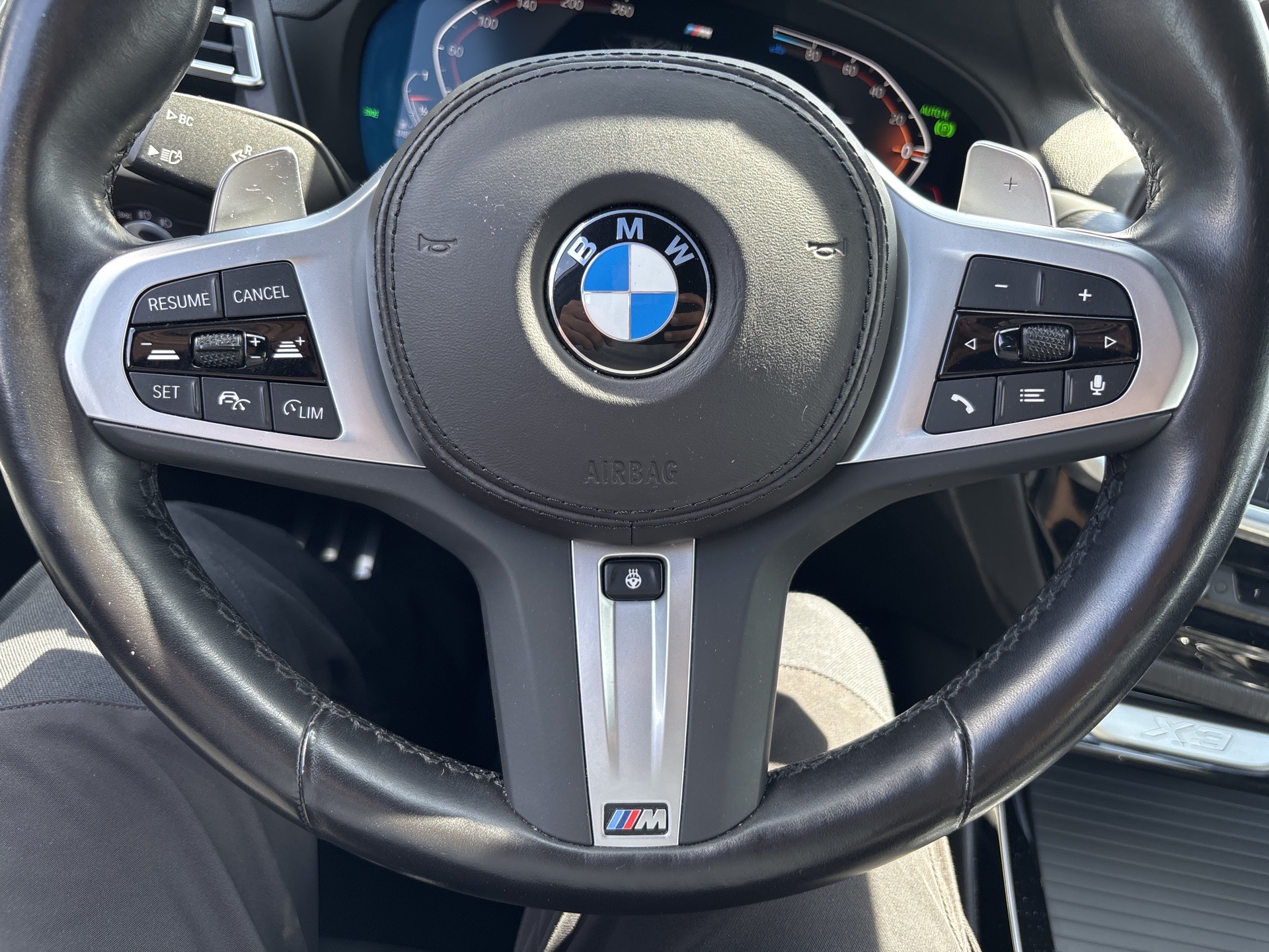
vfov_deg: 53.1
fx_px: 953
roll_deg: -12.9
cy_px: 476
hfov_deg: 67.3
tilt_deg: -30.1
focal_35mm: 26
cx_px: 634
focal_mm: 5.96
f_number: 1.6
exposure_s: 1/124
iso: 64
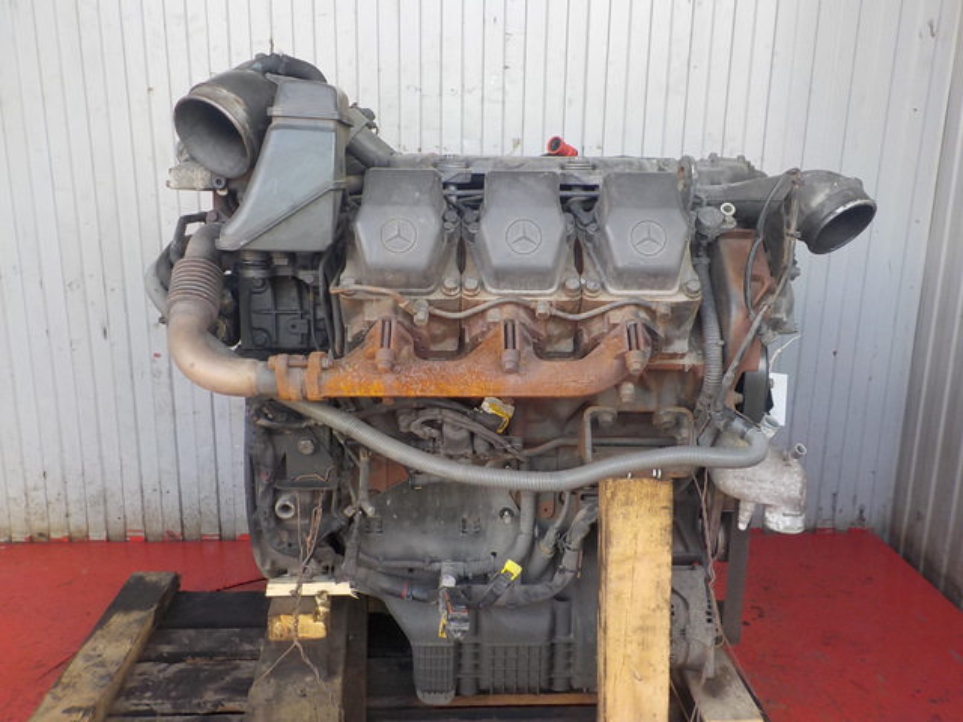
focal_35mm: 30
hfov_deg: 60.0
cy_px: 361
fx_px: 835
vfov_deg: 46.8
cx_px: 482
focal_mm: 4.1
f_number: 3.3
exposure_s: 1/50
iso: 125
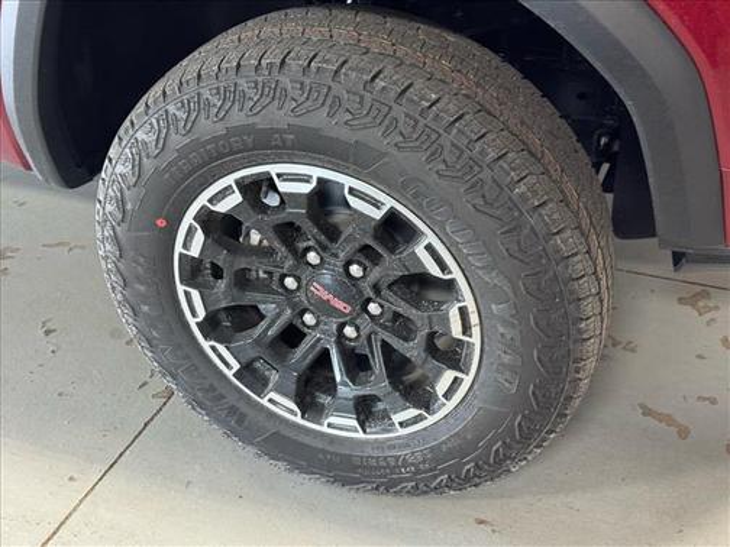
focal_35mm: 48
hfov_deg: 39.7
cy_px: 274
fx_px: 1012
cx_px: 365
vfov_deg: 30.3
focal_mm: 6.76
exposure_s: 1/40
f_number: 1.78
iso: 250
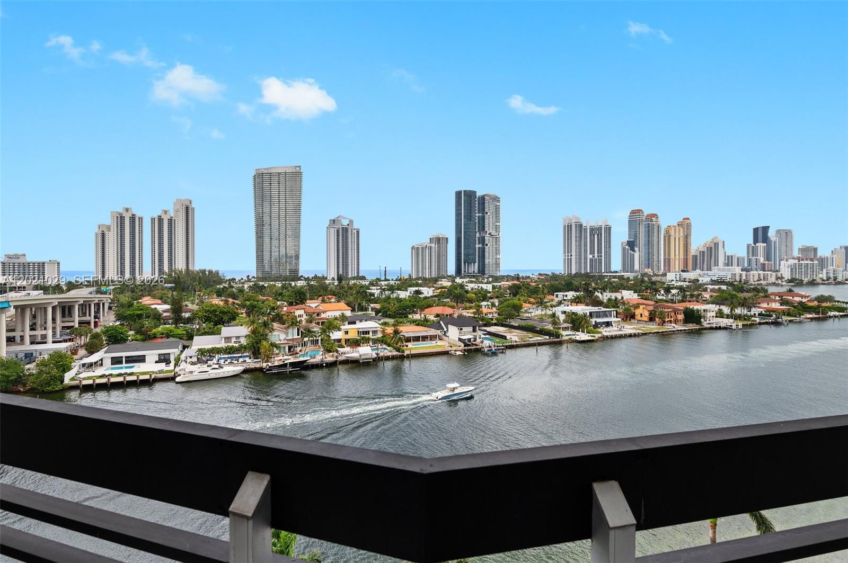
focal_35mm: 17
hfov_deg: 93.3
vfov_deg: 70.3
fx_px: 400
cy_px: 282
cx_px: 424
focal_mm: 17
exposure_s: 1/400
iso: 200
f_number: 8
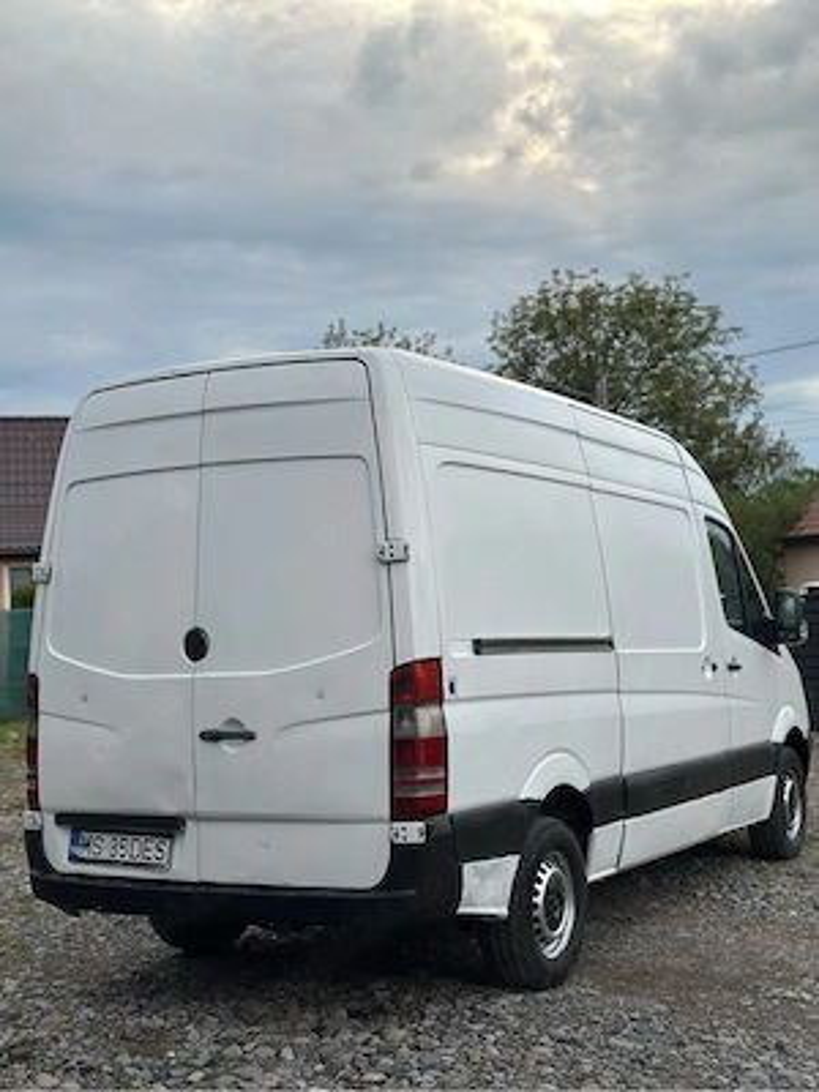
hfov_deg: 30.3
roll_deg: +2.1
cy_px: 546
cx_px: 410
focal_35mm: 48
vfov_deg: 39.7
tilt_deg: +2.5
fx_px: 1514
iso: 80
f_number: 1.78
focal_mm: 6.86
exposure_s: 1/1133
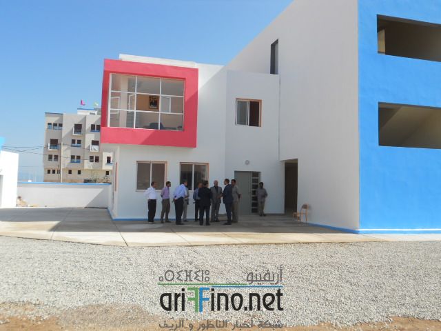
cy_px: 166
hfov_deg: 56.8
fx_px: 408
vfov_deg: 44.2
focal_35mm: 32
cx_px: 220
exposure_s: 1/800
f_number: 3.5
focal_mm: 5.8
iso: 80
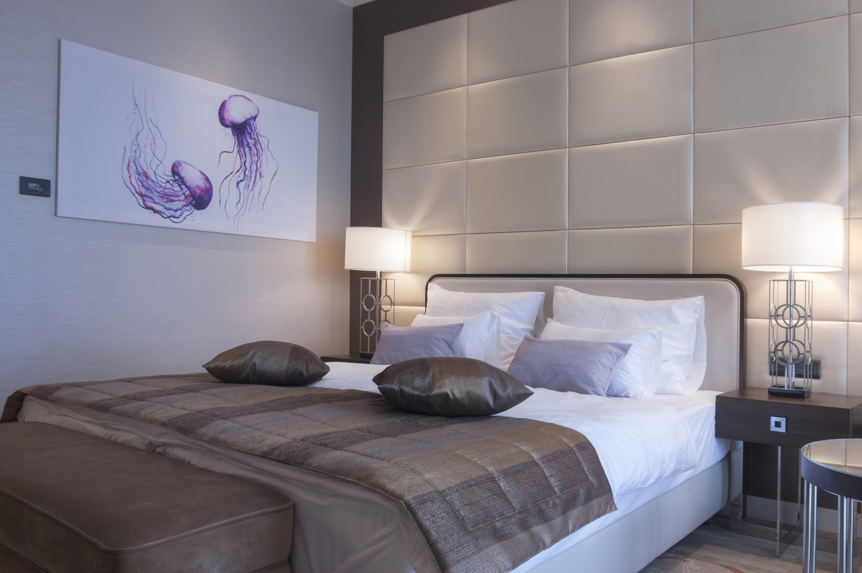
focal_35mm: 28
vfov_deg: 46.3
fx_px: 670
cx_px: 504
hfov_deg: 65.1
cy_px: 283
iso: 200
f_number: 6.3
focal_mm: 17
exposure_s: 1/6
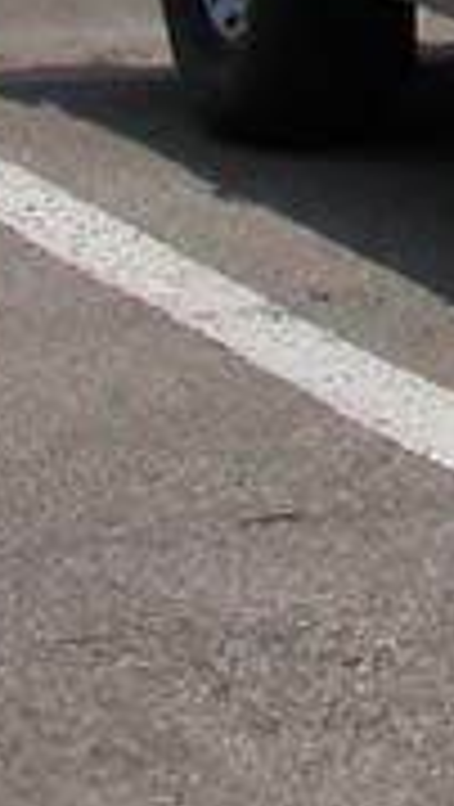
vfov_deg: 8.9
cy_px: -414
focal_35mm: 237
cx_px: 1731
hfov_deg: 4.7
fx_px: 5060
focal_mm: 7.85
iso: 100
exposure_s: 1/648
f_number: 7.5
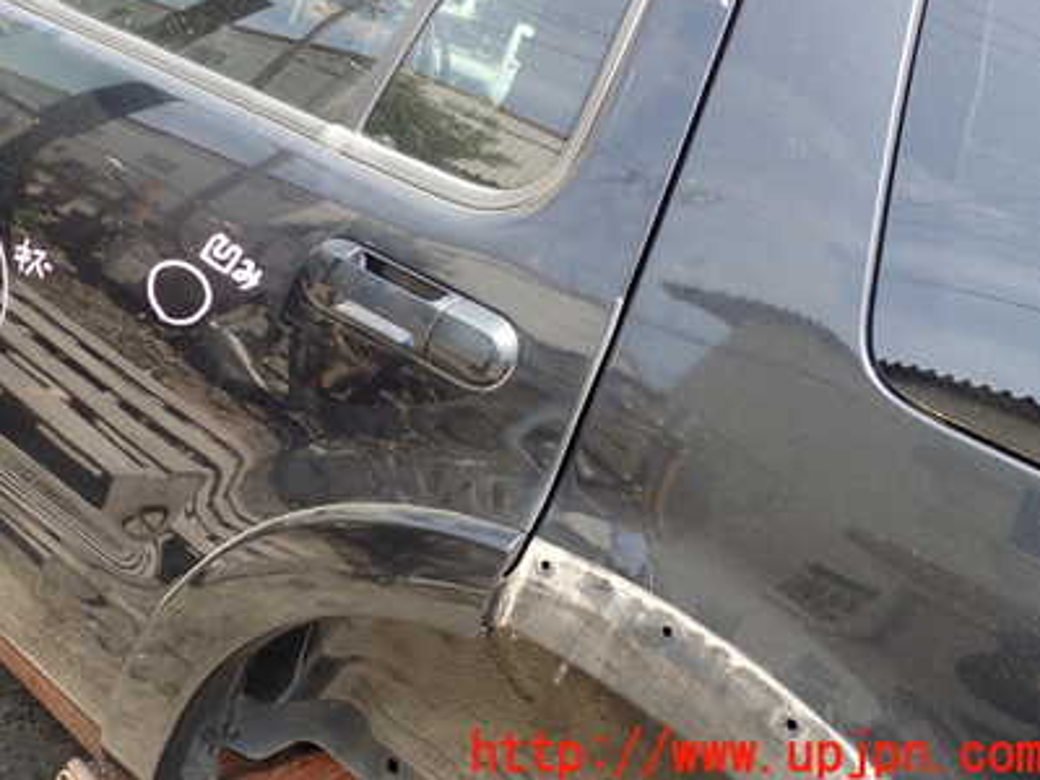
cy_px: 203
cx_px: 278
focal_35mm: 45
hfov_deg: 41.0
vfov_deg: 31.7
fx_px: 1352
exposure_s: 1/160
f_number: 3.2
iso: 100
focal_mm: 5.4
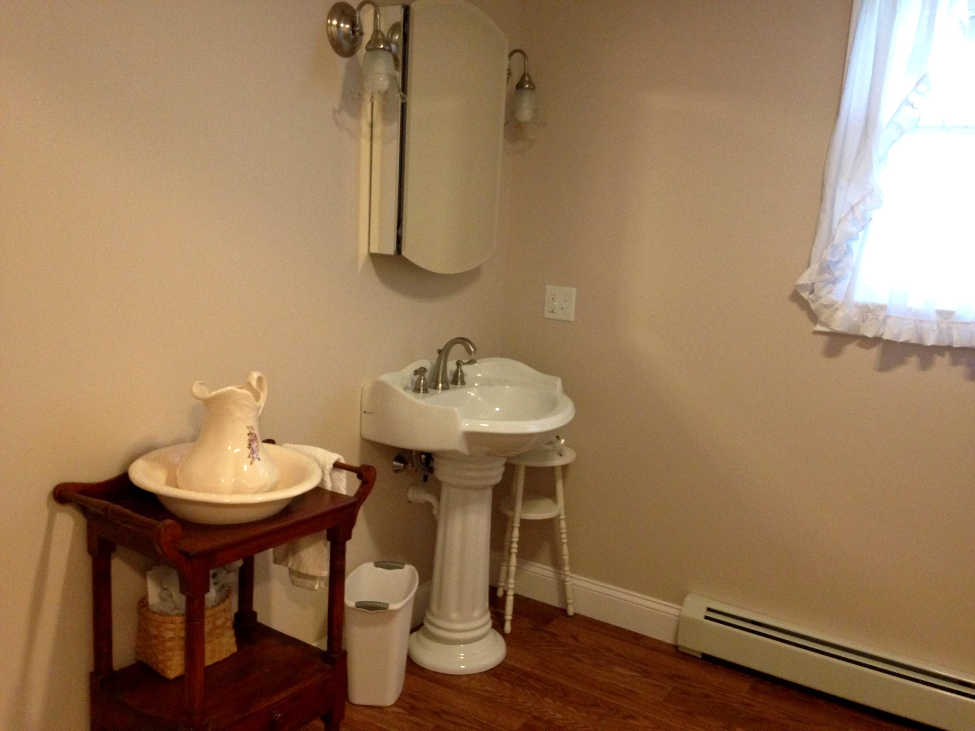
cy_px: 366
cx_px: 488
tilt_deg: -11.2
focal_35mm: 33
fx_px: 929
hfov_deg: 55.4
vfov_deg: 42.9
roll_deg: -1.9
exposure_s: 1/20
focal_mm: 4.12
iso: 320
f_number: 2.4
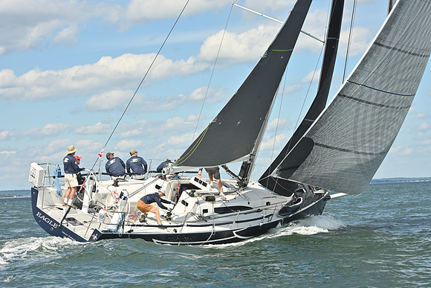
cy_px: 144
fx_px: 1138
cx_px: 216
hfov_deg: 21.5
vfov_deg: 14.4
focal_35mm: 95
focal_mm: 95
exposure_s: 1/1000
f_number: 9
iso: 250
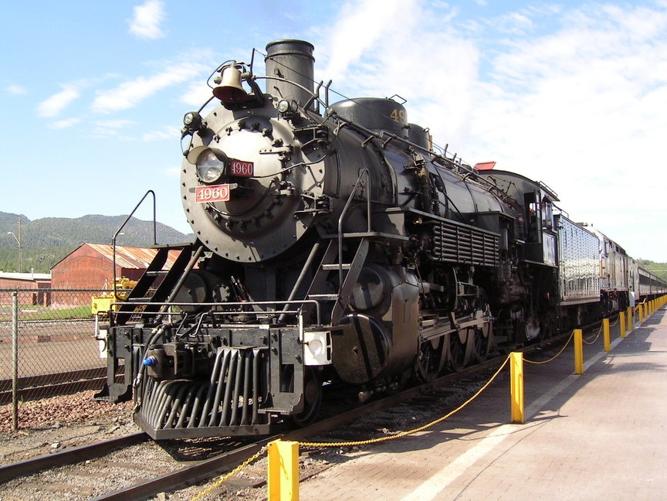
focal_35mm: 36
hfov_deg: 51.4
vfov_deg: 39.7
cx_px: 334
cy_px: 250
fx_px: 694
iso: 71
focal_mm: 5.6
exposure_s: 1/244
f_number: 4.8
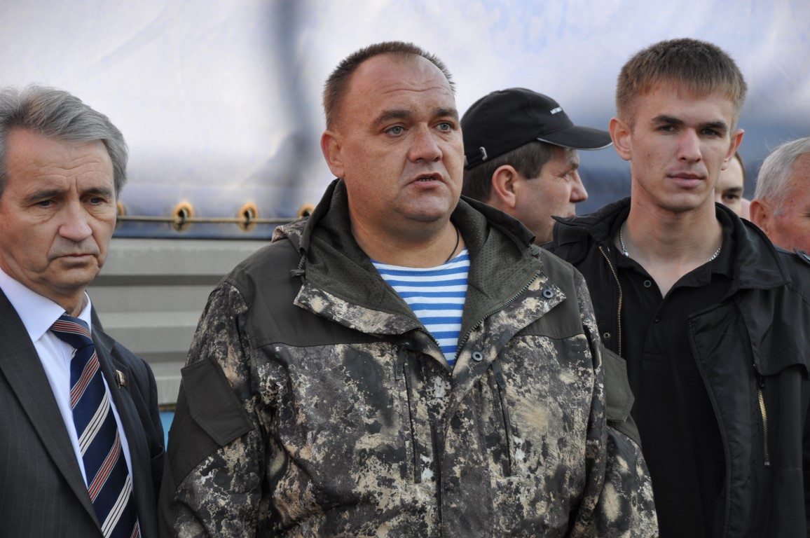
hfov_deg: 15.2
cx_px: 405
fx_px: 3034
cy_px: 269
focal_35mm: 135
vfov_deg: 10.1
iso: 220
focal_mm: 90
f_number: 5.6
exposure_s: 1/125
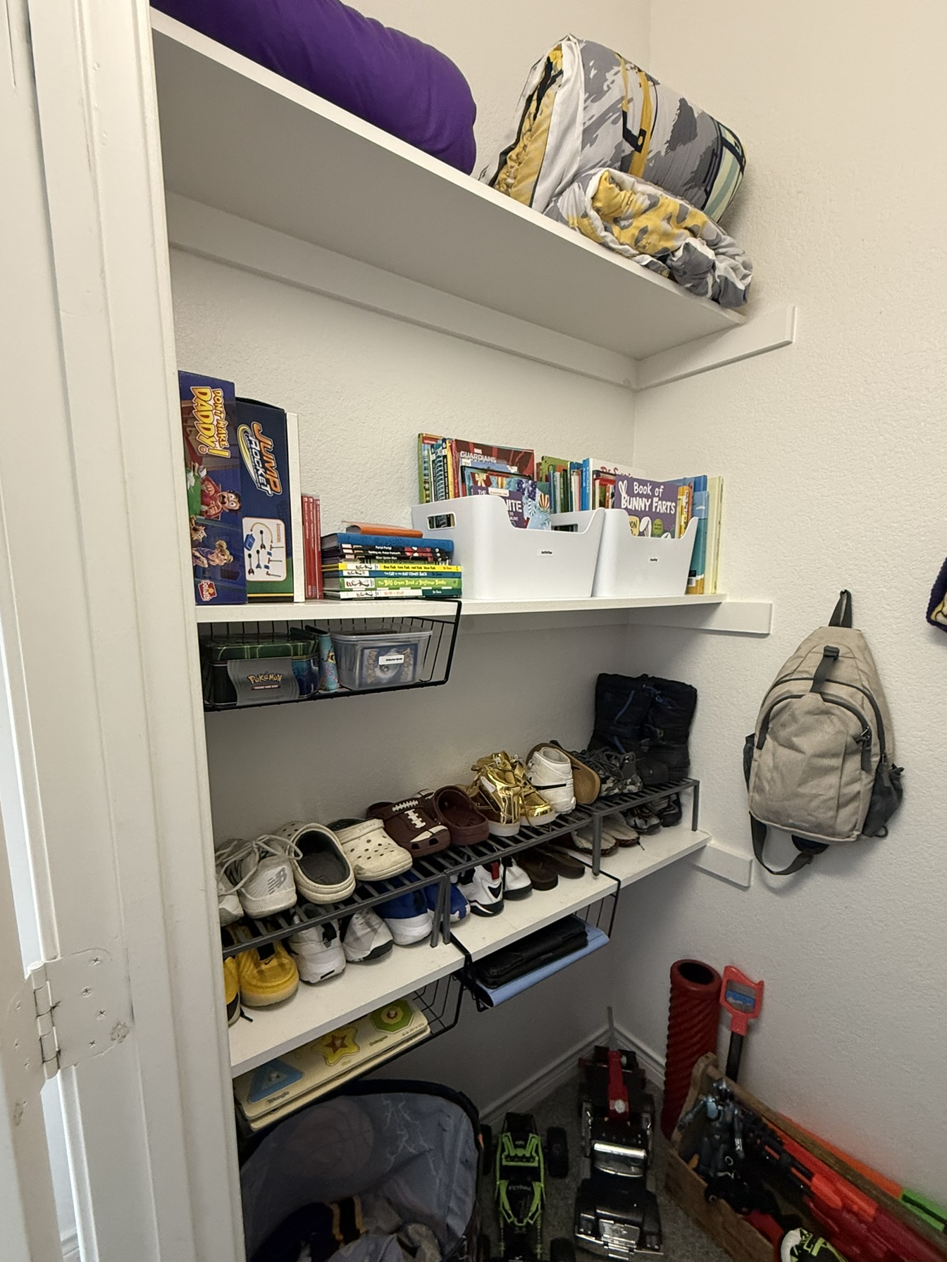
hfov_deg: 78.1
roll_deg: -0.2
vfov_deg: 94.4
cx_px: 481
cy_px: 673
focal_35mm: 16
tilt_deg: -9.7
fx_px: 584
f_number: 2.2
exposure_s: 1/60
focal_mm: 2.22
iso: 400
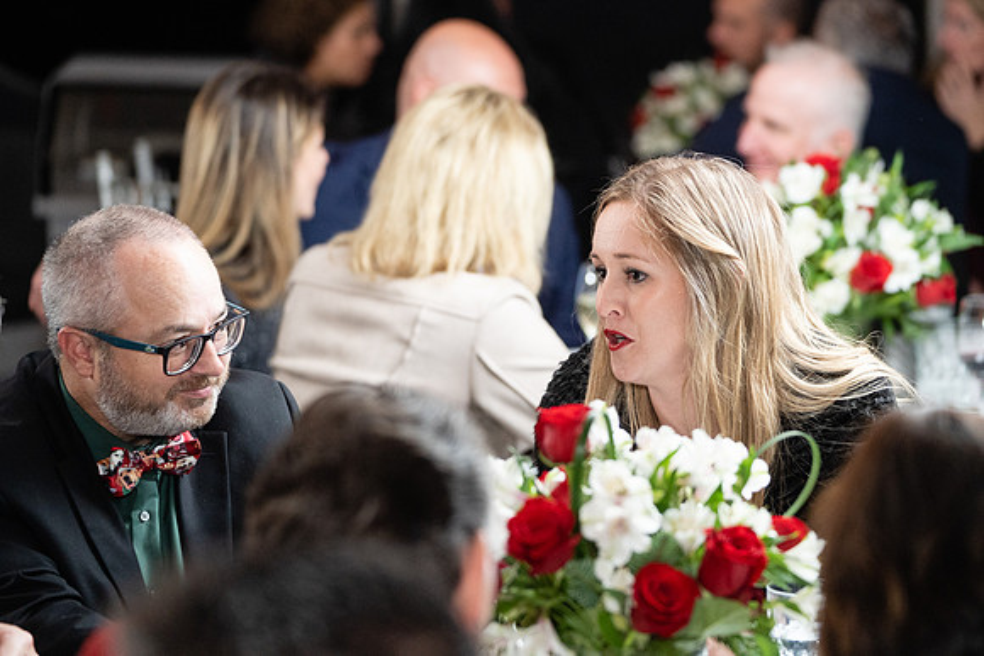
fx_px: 3907
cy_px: 269
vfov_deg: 9.6
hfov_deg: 14.4
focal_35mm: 143
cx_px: 539
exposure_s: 1/160
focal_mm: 121
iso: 2500
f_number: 2.8
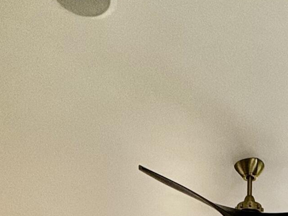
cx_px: 258
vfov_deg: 15.8
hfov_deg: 28.3
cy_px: 468
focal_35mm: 66
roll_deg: -0.6
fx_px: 549
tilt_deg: -3.0
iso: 160
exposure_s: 1/120
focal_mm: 2.22
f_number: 2.2
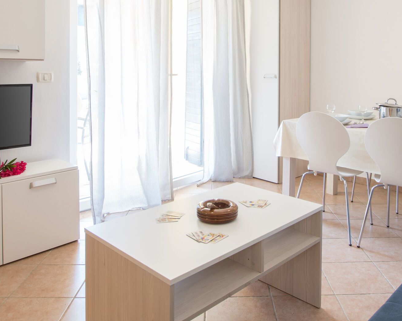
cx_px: 235
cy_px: 94
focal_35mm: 30
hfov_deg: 58.4
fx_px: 357
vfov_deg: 47.3
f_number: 6.3
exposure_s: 1/2.5
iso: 100
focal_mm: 10
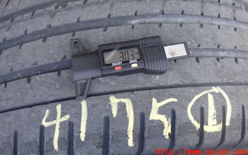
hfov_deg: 59.6
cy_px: 64
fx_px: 216
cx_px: 124
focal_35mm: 32
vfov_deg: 39.3
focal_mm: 5.4
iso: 200
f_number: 2.3
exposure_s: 1/125
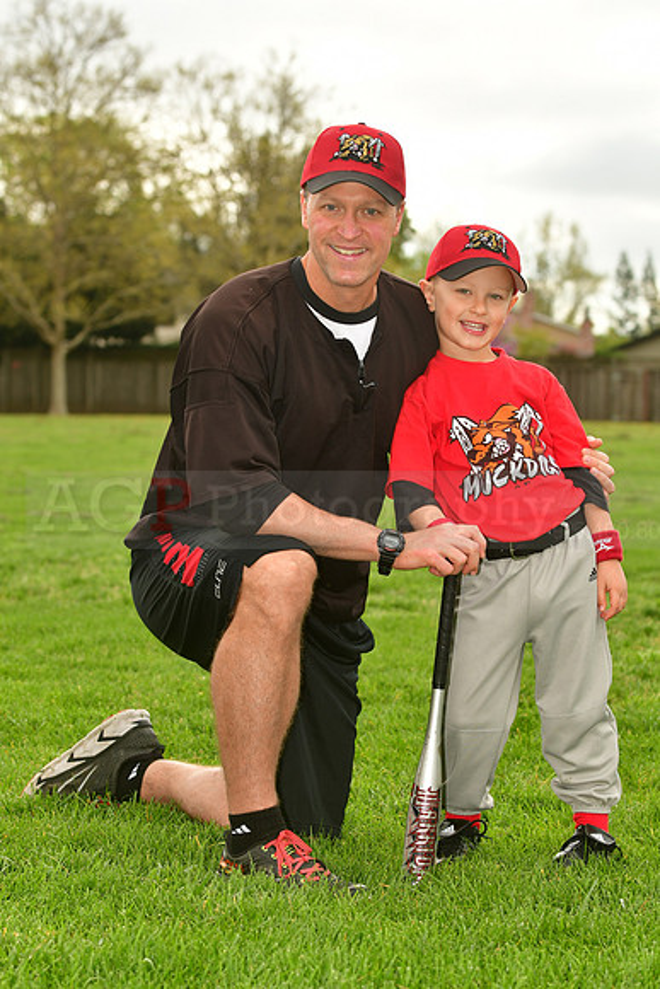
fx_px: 3215
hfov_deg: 11.7
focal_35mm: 117
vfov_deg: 17.5
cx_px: 330
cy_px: 494
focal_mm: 78
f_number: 5
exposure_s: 1/500
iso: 200
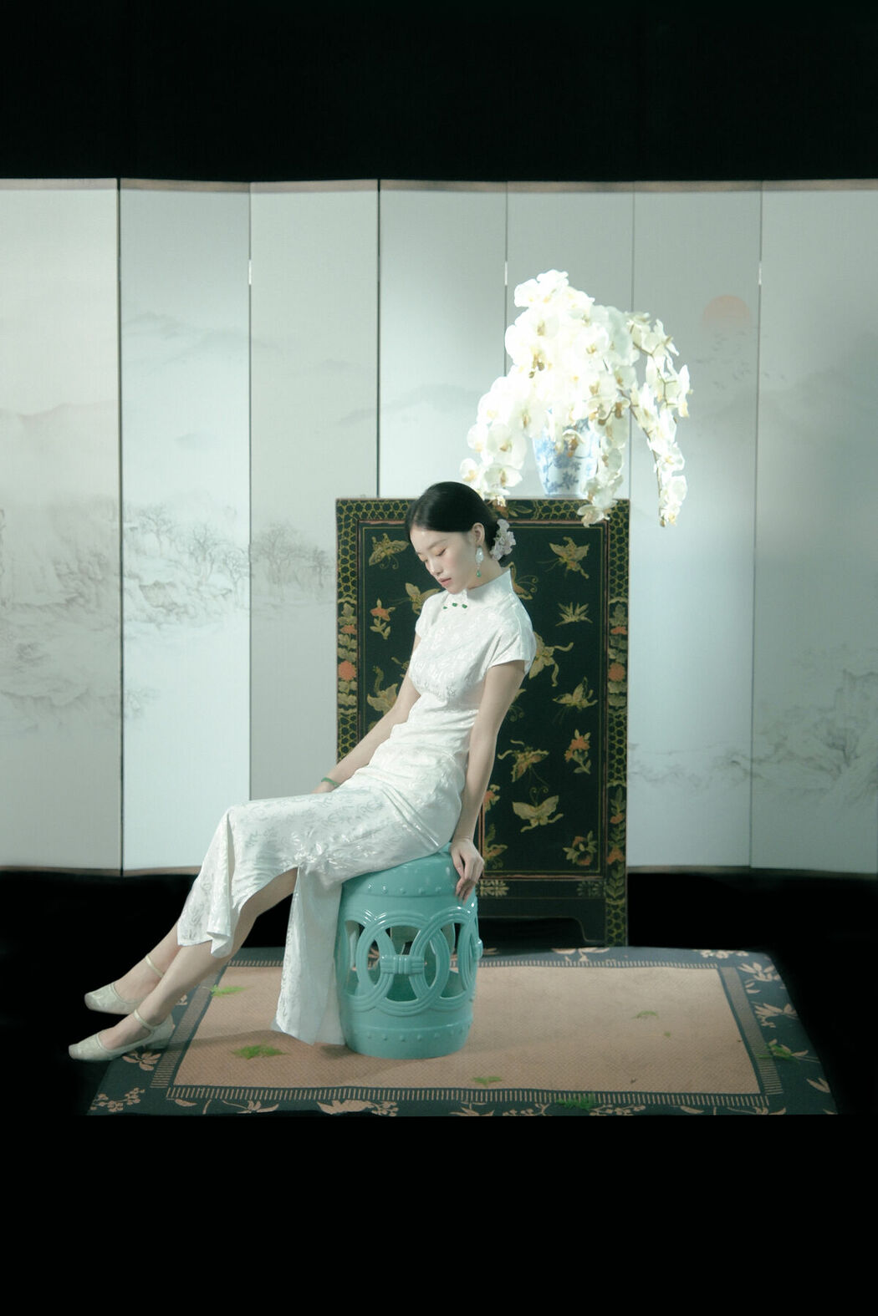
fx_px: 2012
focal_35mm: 55
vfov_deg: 36.2
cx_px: 439
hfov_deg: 24.6
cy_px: 658
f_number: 2.8
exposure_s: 1/250
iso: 800
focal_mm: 36.5
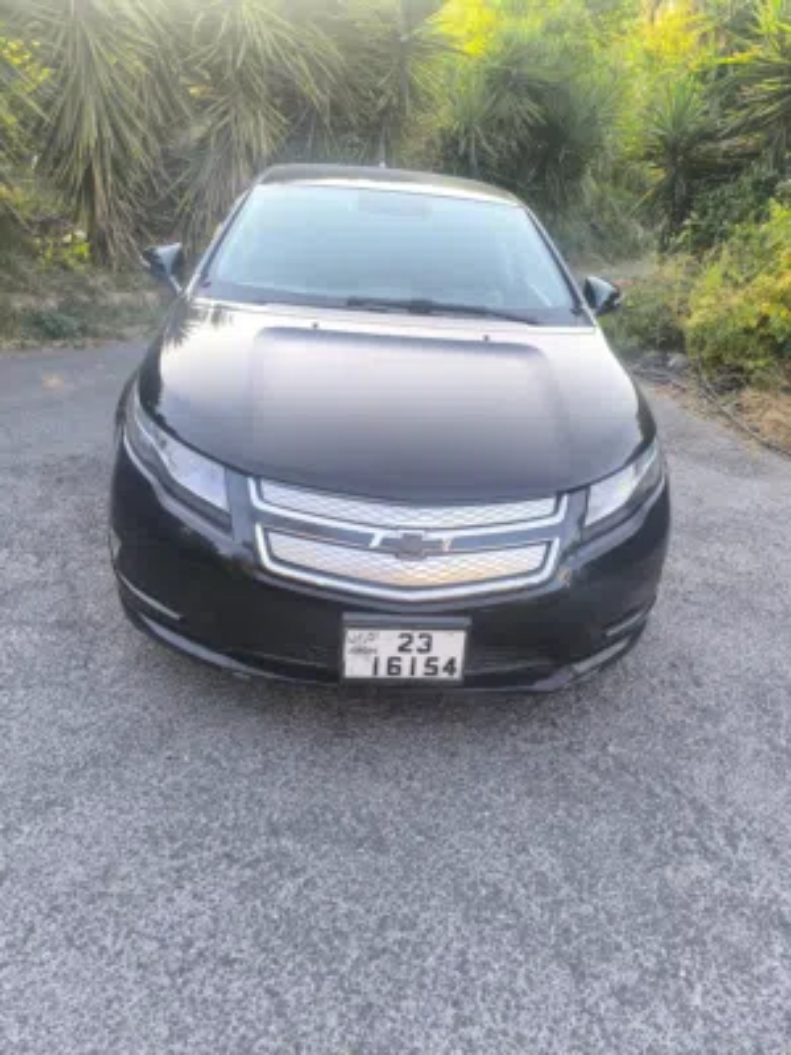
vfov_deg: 73.9
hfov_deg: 58.9
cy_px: 528
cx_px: 396
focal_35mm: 23
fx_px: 701
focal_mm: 6.14
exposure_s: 1/100
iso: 160
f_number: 1.65
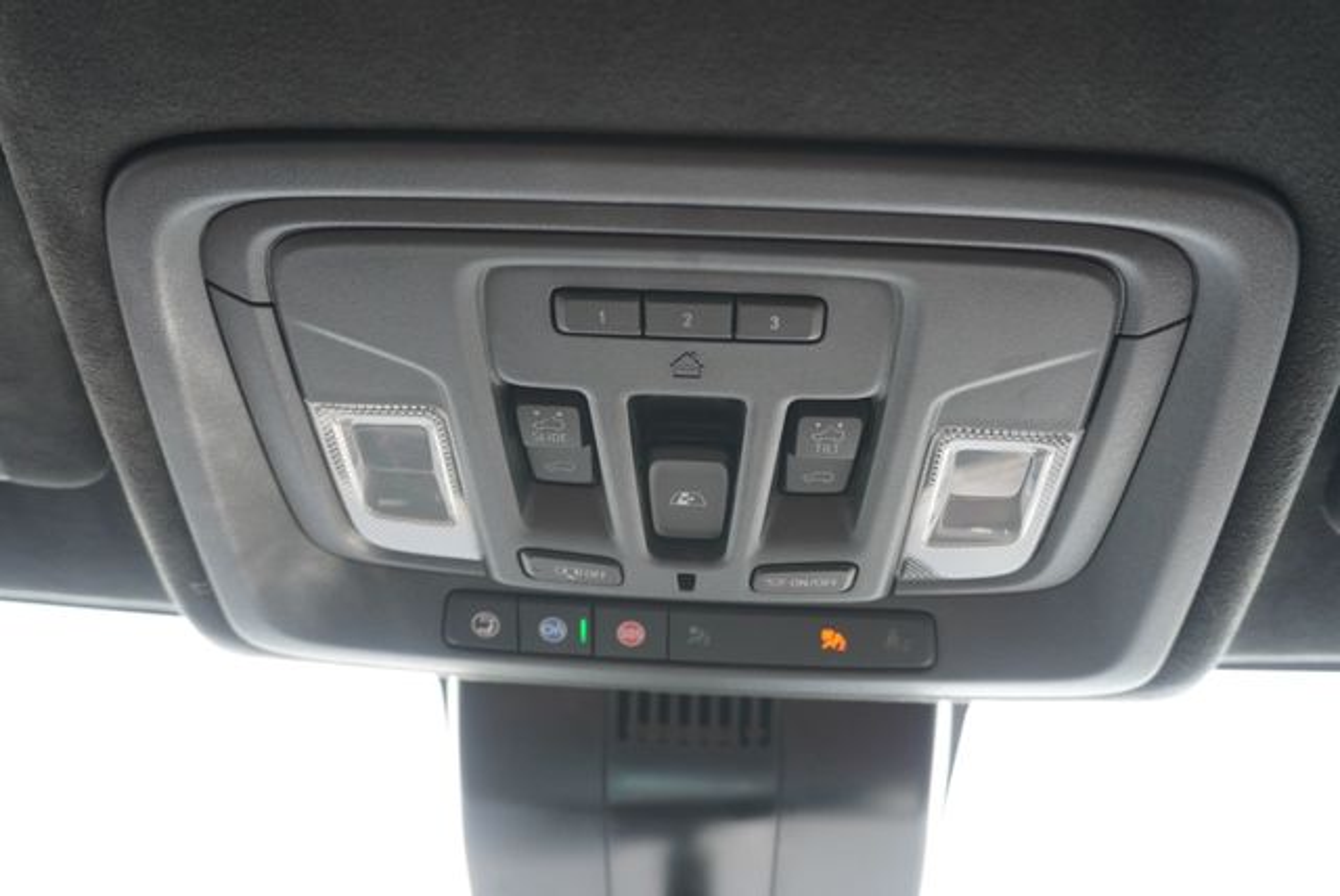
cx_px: 670
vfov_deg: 41.8
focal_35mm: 32
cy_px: 448
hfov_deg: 59.4
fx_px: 1174
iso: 320
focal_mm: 21
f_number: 4
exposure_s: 1/60
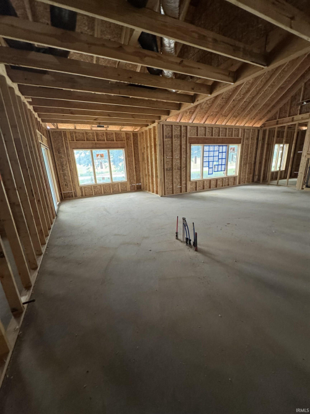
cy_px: 207
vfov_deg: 102.1
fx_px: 167
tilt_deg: -18.7
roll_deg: +1.2
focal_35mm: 14
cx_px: 155
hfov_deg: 85.7
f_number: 2.2
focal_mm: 2.22
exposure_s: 1/60
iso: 320
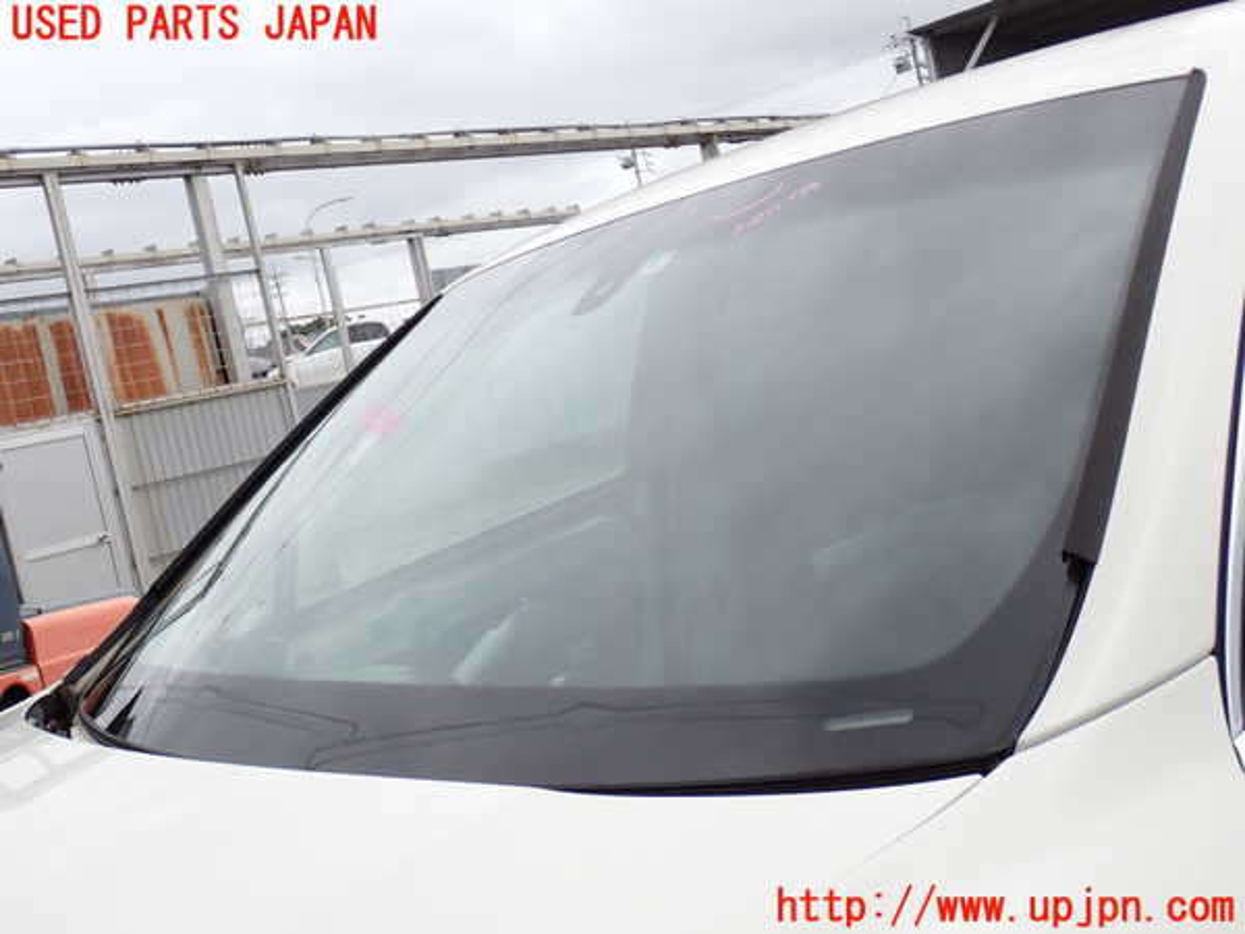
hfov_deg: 45.8
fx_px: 1475
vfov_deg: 35.1
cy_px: 467
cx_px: 622
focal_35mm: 41
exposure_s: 1/500
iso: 100
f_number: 4
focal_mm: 7.31
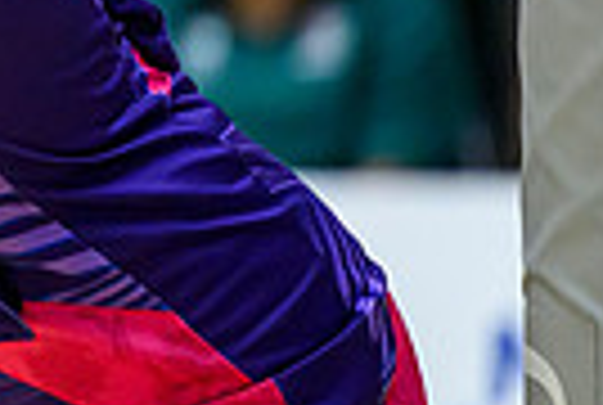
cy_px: -153
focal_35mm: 870
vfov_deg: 1.6
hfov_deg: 2.4
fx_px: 14605
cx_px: -543
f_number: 2.8
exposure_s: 1/1000
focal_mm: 190
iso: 4000
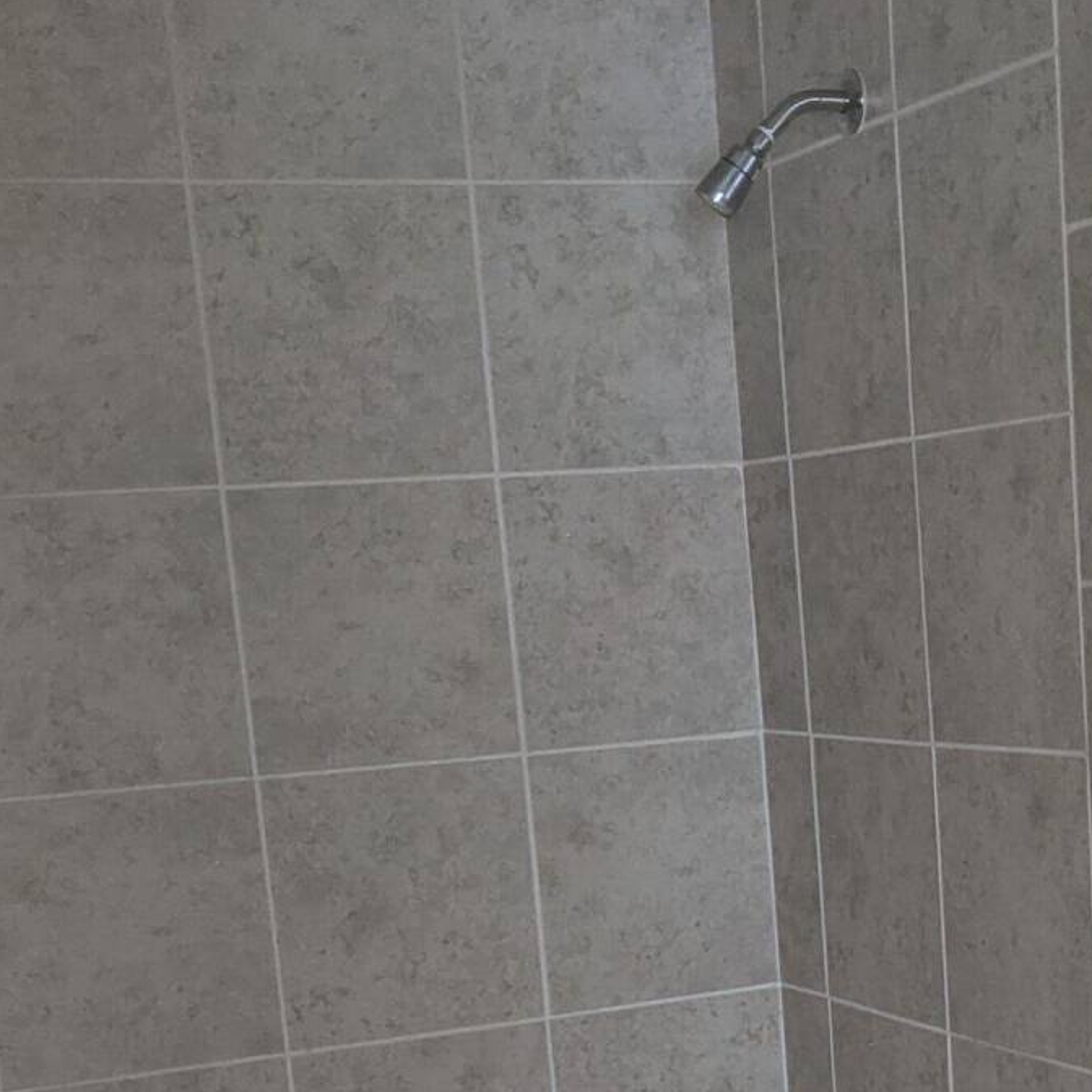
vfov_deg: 23.2
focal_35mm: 71
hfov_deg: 24.1
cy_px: 1121
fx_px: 2534
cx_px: 798
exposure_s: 1/40
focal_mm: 4.38
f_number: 1.73
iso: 627
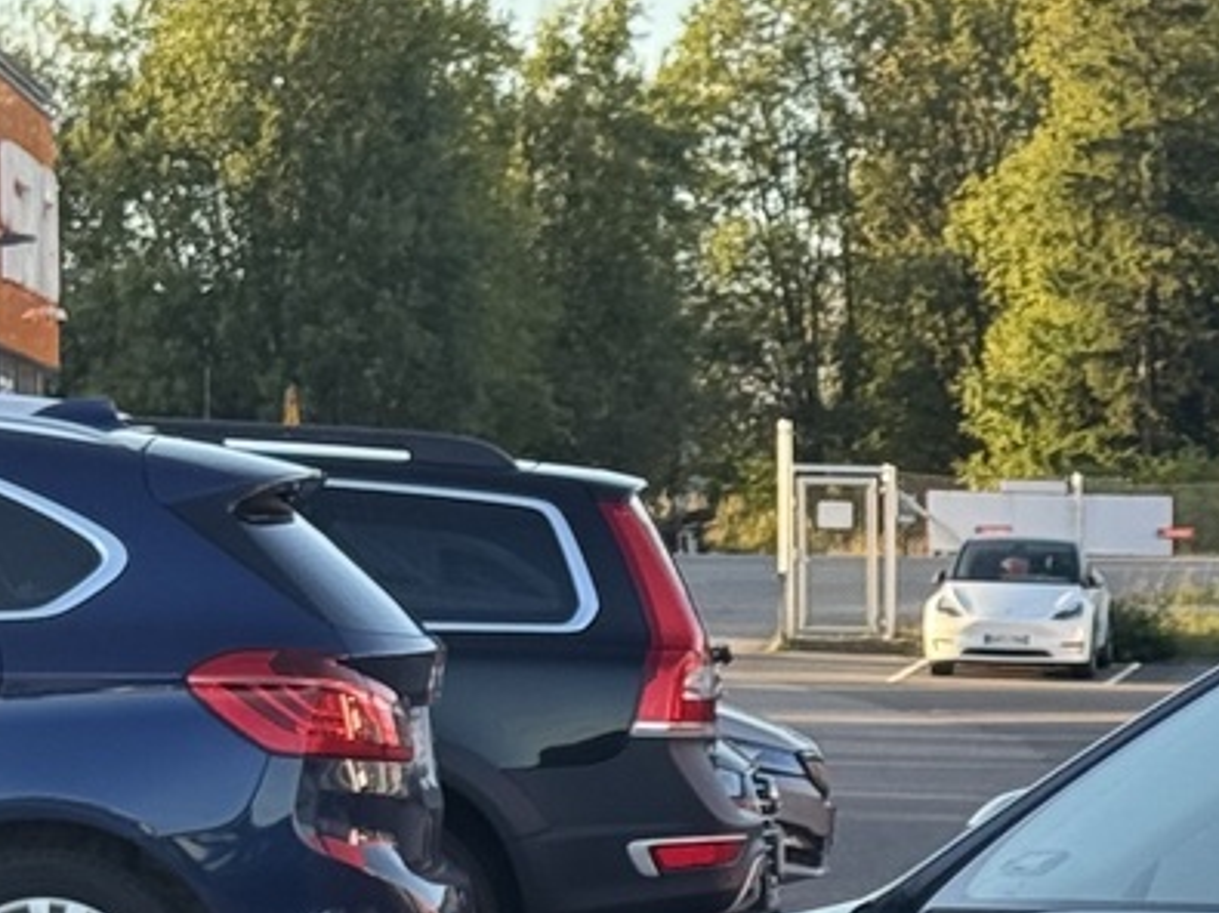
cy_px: 1382
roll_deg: -0.3
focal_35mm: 175
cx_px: 1750
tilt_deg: -7.3
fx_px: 6161
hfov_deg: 10.9
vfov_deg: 8.3
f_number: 1.78
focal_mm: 6.76
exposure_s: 1/451
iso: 64
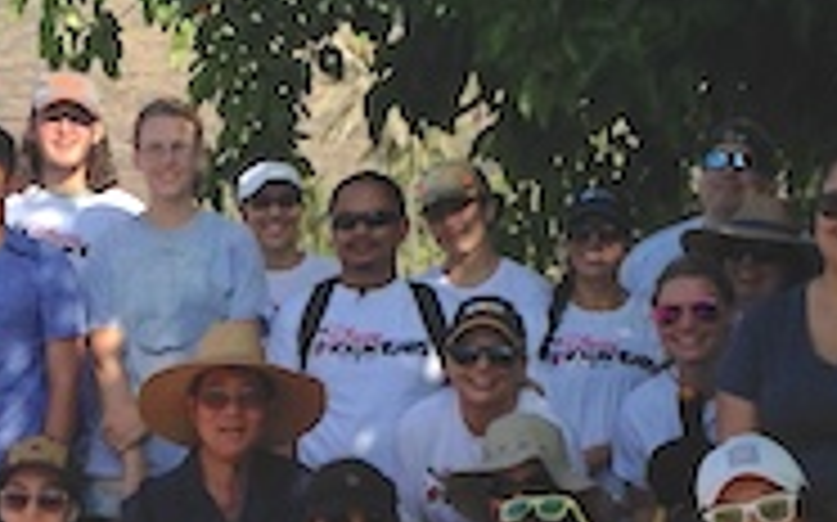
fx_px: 2804
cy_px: 558
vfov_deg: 10.5
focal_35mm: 123
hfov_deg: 16.8
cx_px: 169
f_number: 2.4
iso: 50
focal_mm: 4.12
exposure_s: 1/1642
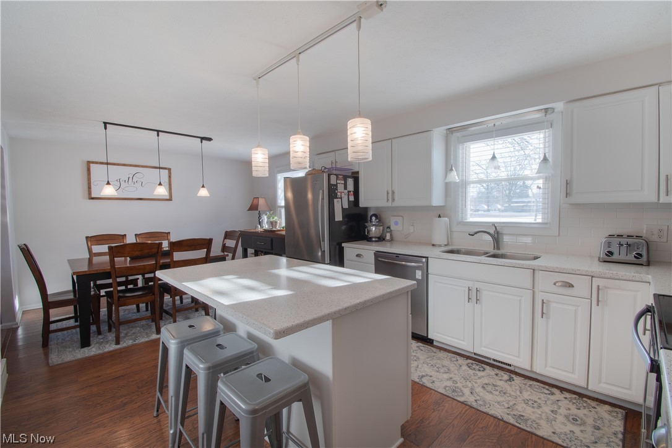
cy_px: 224
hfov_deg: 100.4
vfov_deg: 77.3
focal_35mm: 15
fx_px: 280
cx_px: 336
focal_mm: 10
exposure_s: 1/2
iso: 400
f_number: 14
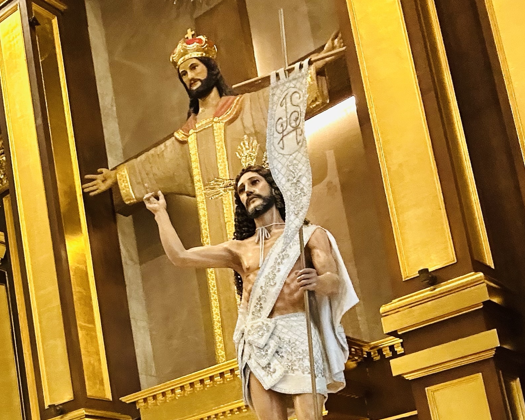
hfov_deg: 63.9
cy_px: 235
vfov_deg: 53.1
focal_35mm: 27
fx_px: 420
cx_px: 293
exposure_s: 1/60
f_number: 1.9
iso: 250
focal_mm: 2.69
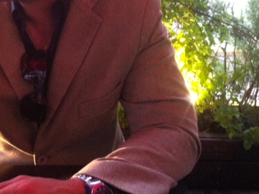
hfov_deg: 30.8
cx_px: 71
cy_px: 23
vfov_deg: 23.1
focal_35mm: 62
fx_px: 463
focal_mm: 3.85
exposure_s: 1/15
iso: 400
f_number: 2.8
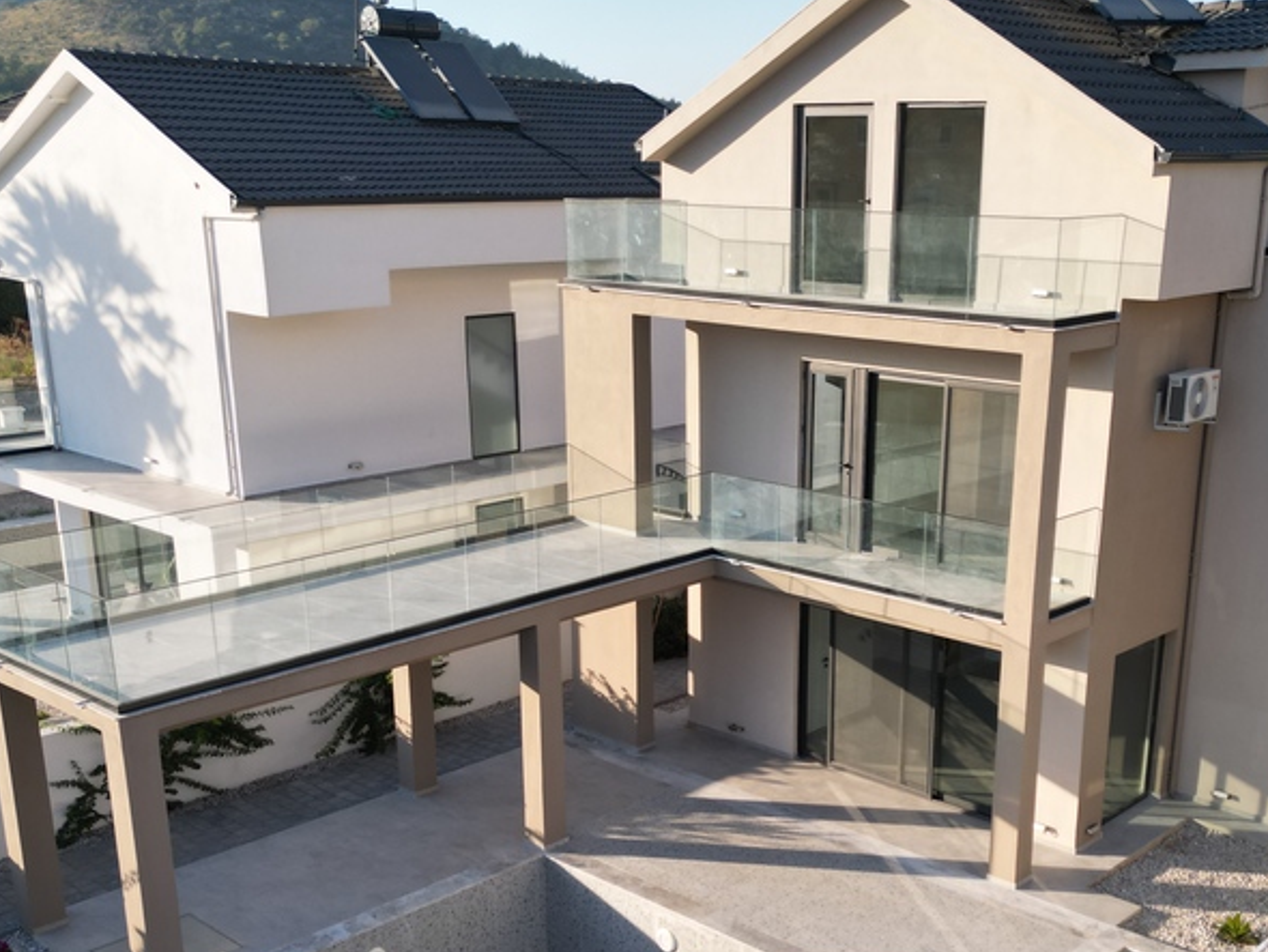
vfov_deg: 34.8
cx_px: 759
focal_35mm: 41
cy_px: 651
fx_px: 1502
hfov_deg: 45.5
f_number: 1.7
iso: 200
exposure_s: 1/1500
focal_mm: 6.72
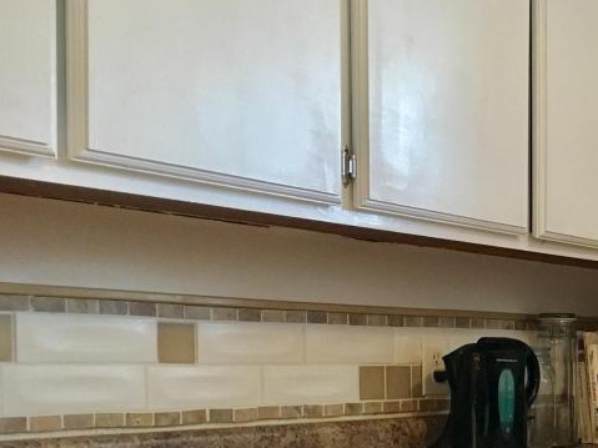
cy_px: 434
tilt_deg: -3.1
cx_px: 628
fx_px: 1071
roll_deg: -0.3
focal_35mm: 62
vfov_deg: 22.8
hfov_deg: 28.8
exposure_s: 1/24
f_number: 2.2
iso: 200
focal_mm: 4.15
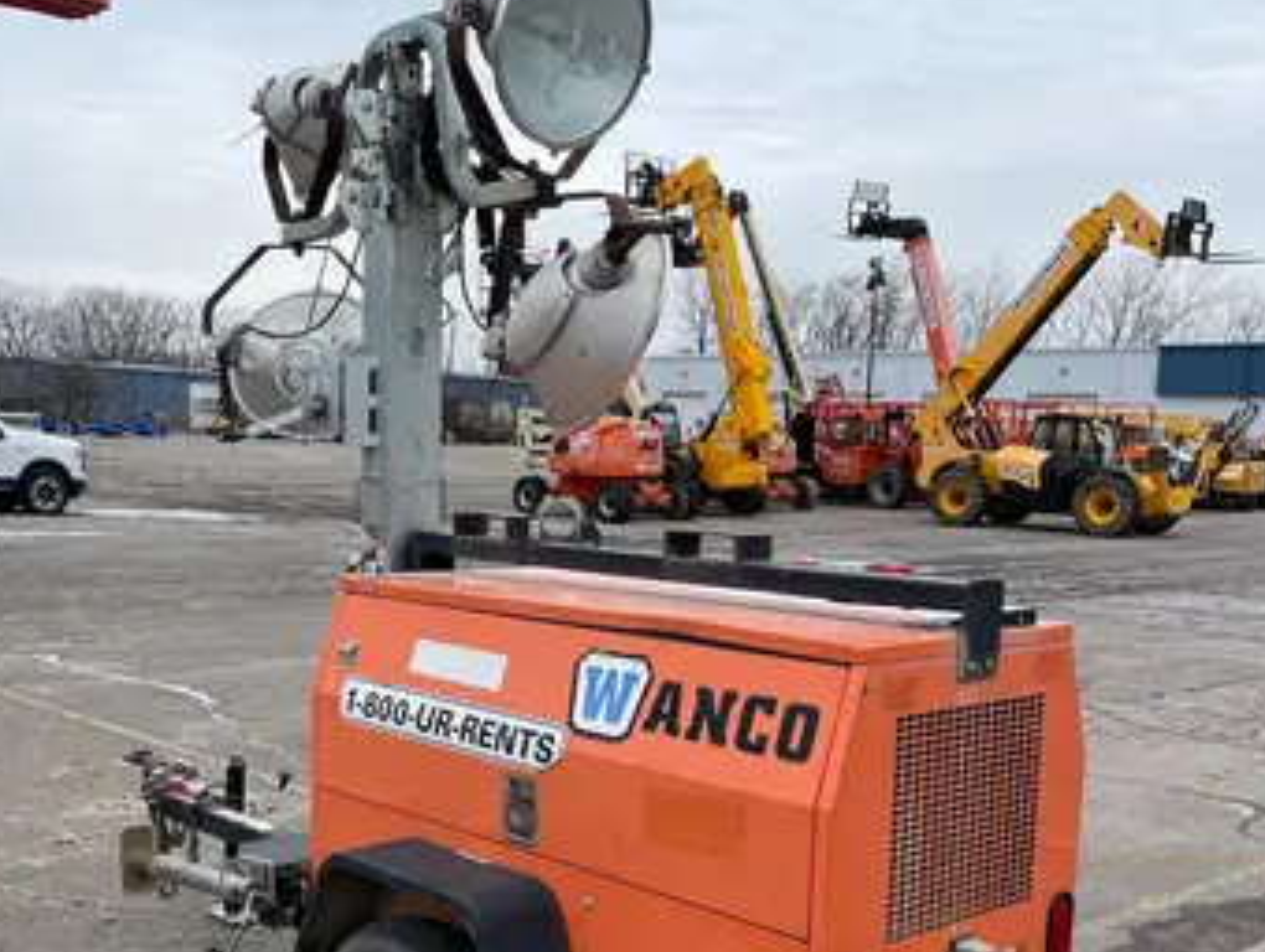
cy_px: 679
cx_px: 580
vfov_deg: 33.9
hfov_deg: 44.7
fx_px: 1537
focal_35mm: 42
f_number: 1.6
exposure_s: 1/515
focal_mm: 4.2
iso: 32
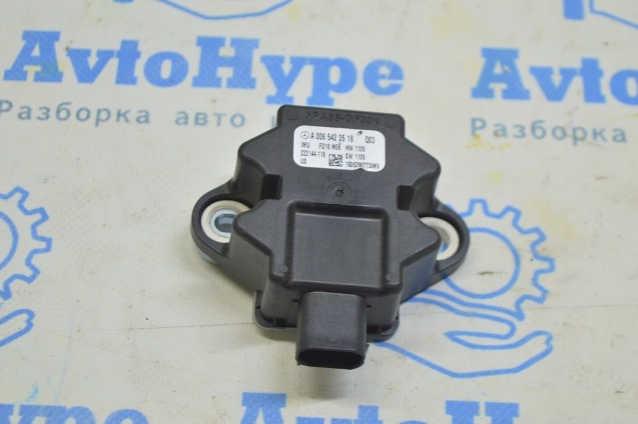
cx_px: 319
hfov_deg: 24.6
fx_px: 1461
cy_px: 212
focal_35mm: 82
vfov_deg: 16.5
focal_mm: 55
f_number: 5.6
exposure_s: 1/20
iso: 400
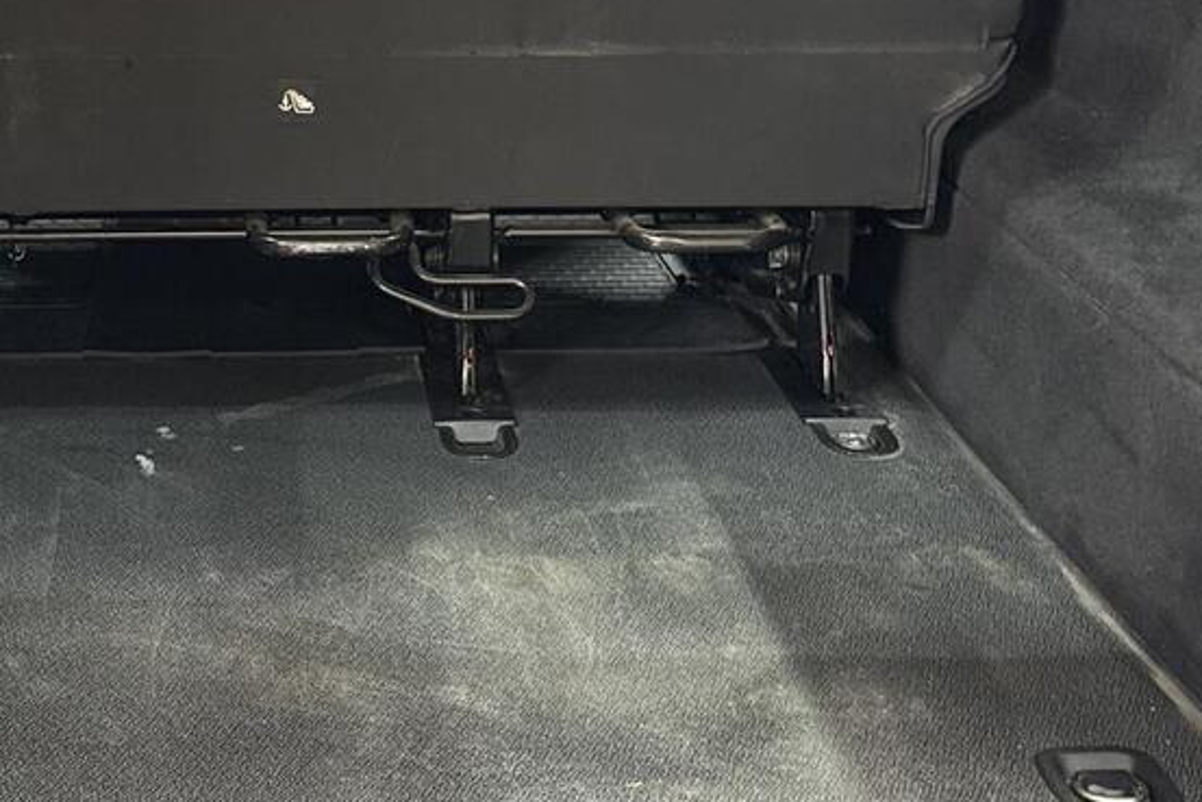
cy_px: 167
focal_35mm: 65
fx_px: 2171
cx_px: 313
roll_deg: -0.6
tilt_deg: -15.7
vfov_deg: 20.7
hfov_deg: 30.5
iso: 800
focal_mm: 6.76
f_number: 1.78
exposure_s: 1/33
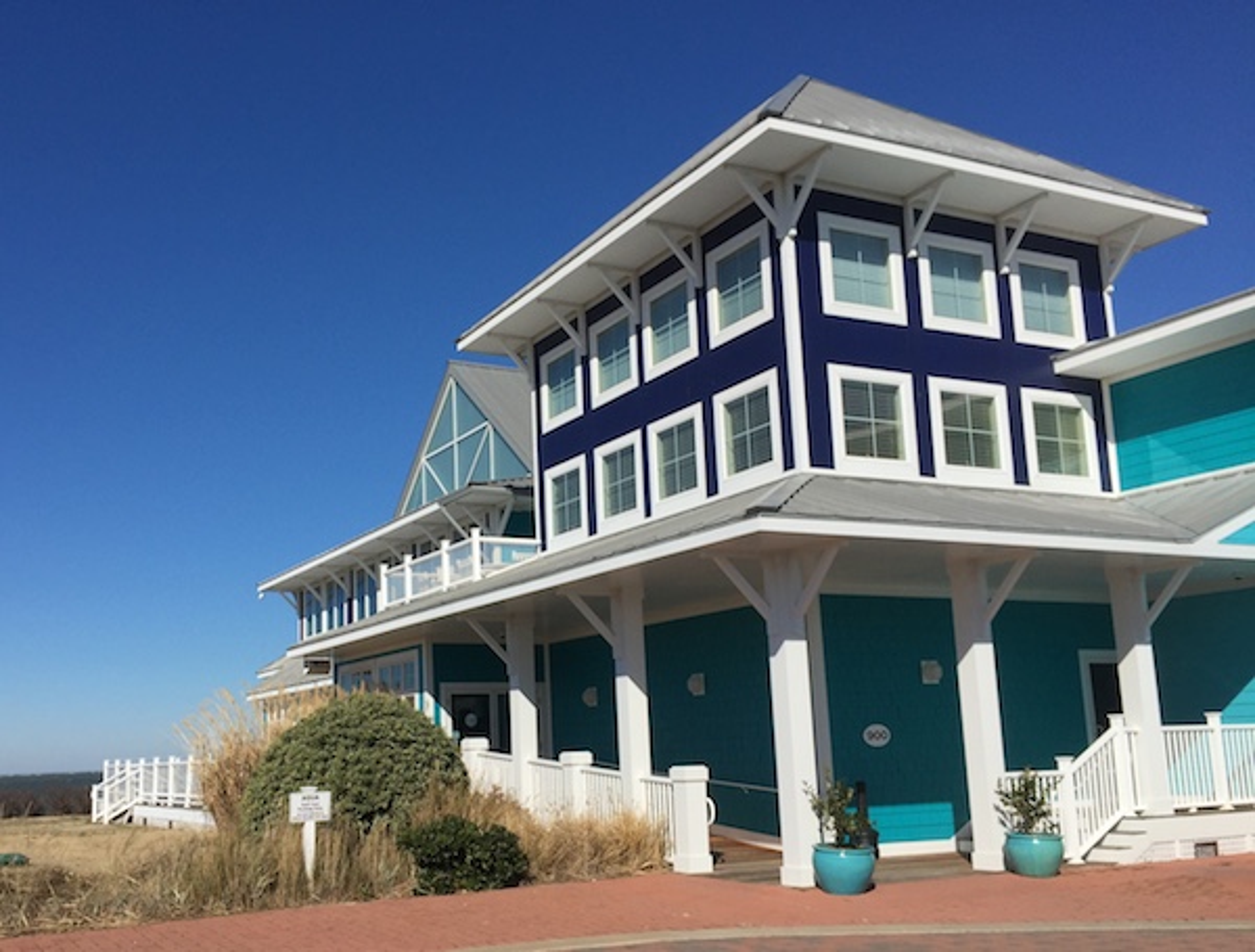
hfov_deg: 61.5
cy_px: 476
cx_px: 628
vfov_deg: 48.5
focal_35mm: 29
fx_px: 1056
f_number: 2.2
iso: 32
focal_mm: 4.15
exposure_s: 1/4950
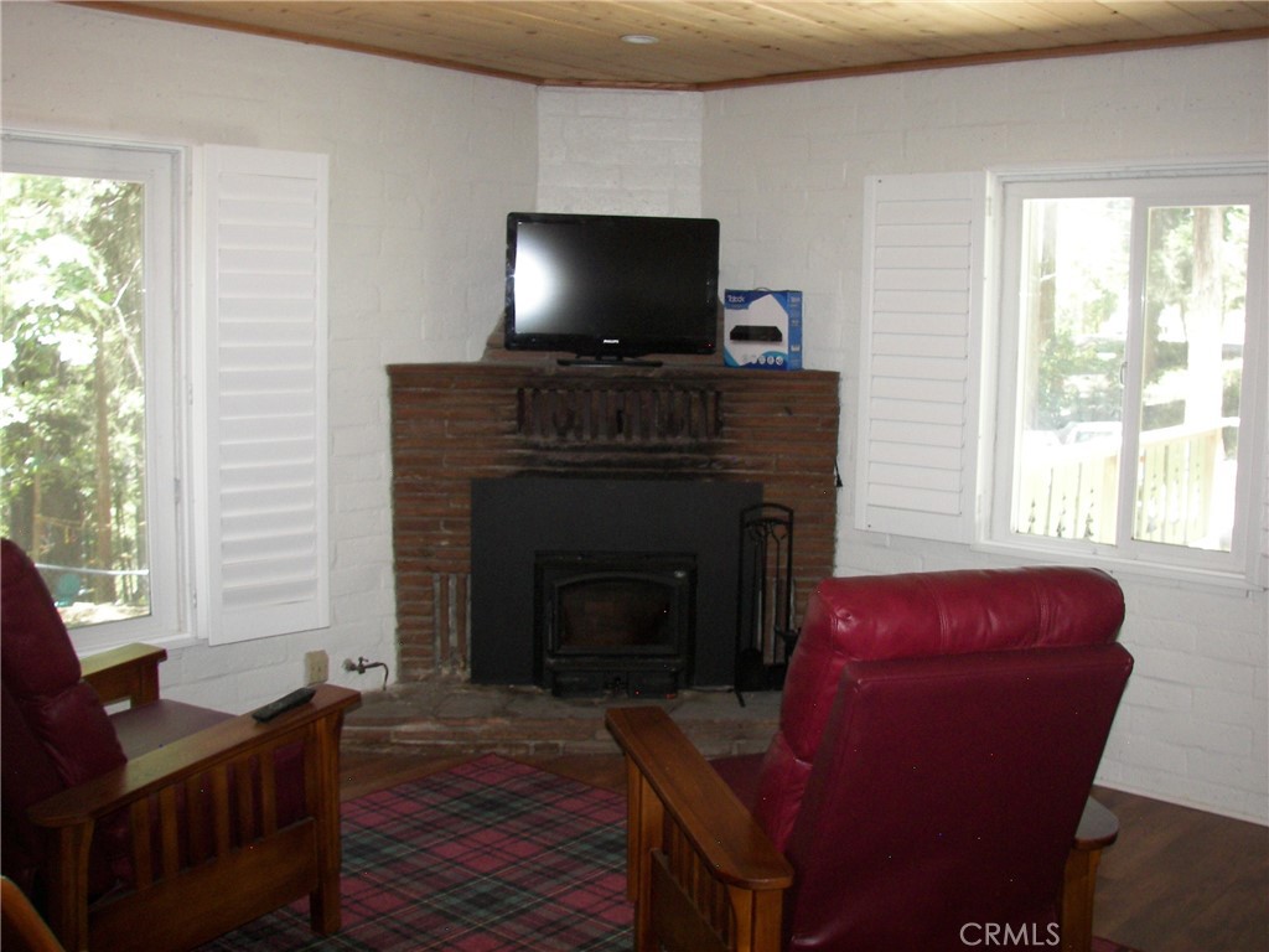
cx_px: 634
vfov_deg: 39.7
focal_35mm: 36
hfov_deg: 51.4
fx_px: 1320
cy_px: 476
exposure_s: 1/30
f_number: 2.8
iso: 125
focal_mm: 6
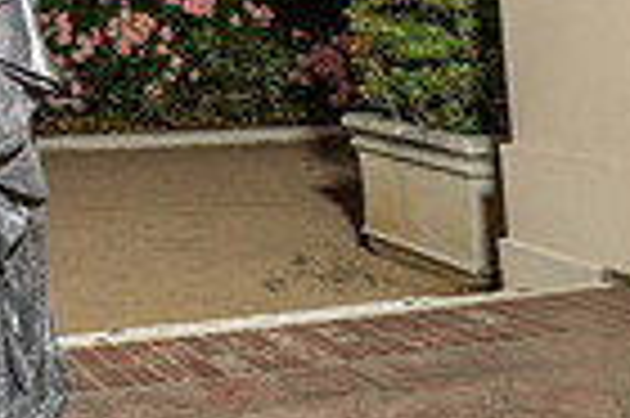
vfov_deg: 20.2
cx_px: -86
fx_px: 1014
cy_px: -205
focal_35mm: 58
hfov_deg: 30.4
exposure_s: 1/160
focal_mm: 14
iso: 800
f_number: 2.8
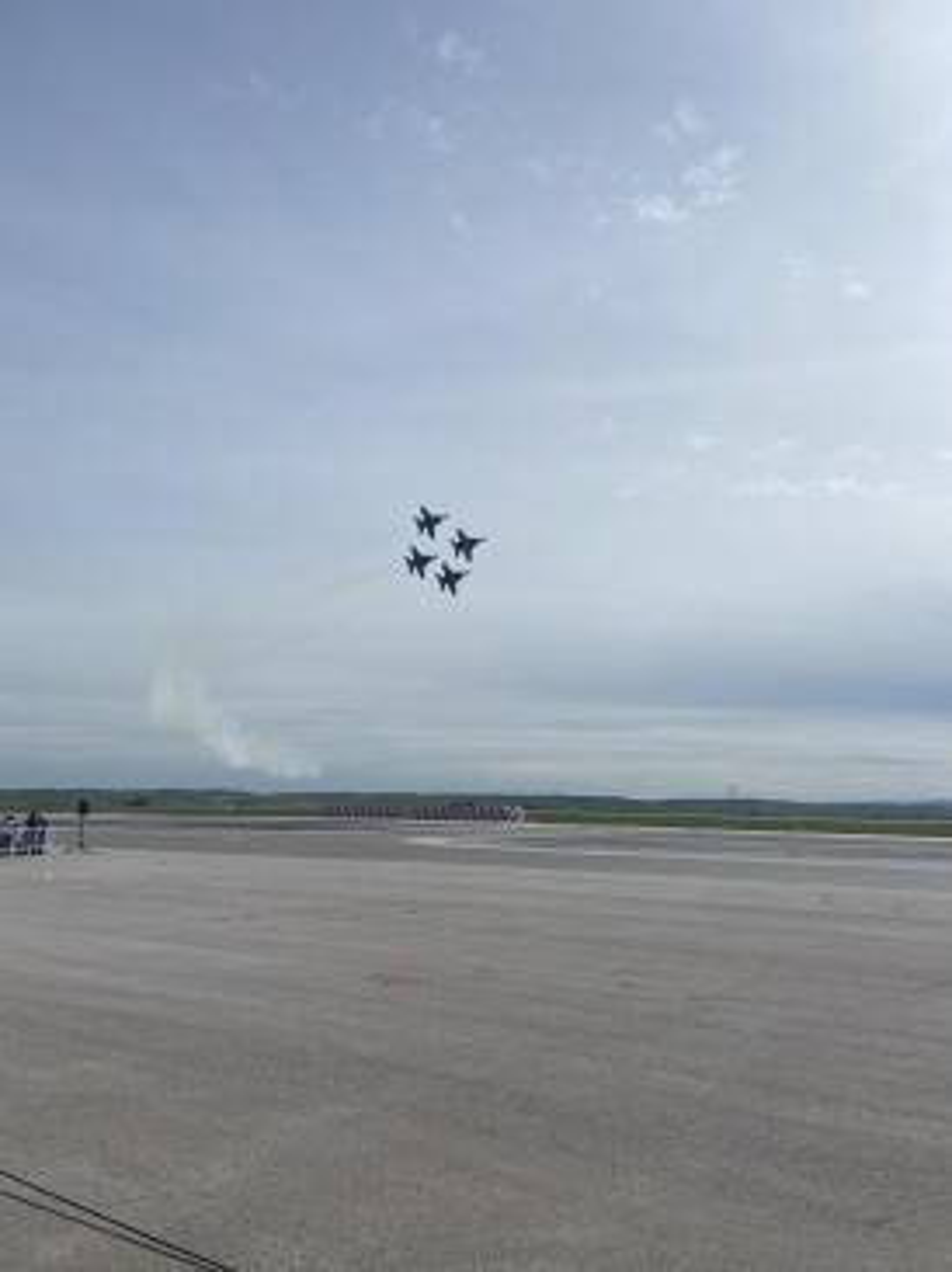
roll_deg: -0.2
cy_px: 636
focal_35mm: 26
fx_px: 955
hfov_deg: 53.0
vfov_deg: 67.3
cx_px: 476
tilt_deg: +10.5
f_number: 1.8
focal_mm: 4.25
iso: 32
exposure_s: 1/8850
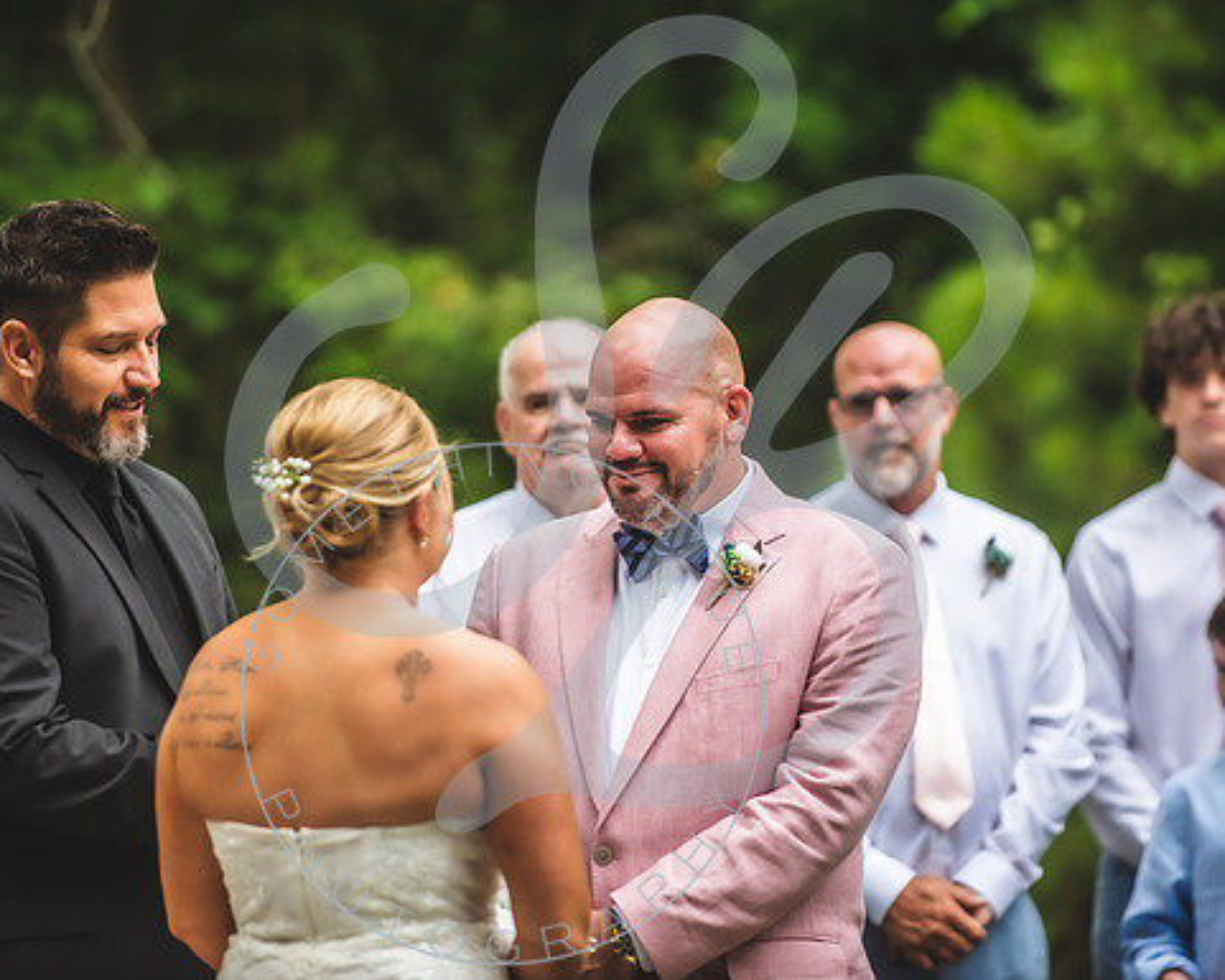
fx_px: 7796
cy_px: 490
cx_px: 629
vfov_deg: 7.2
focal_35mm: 215
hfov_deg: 9.0
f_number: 2.8
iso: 1000
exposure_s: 1/640
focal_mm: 190
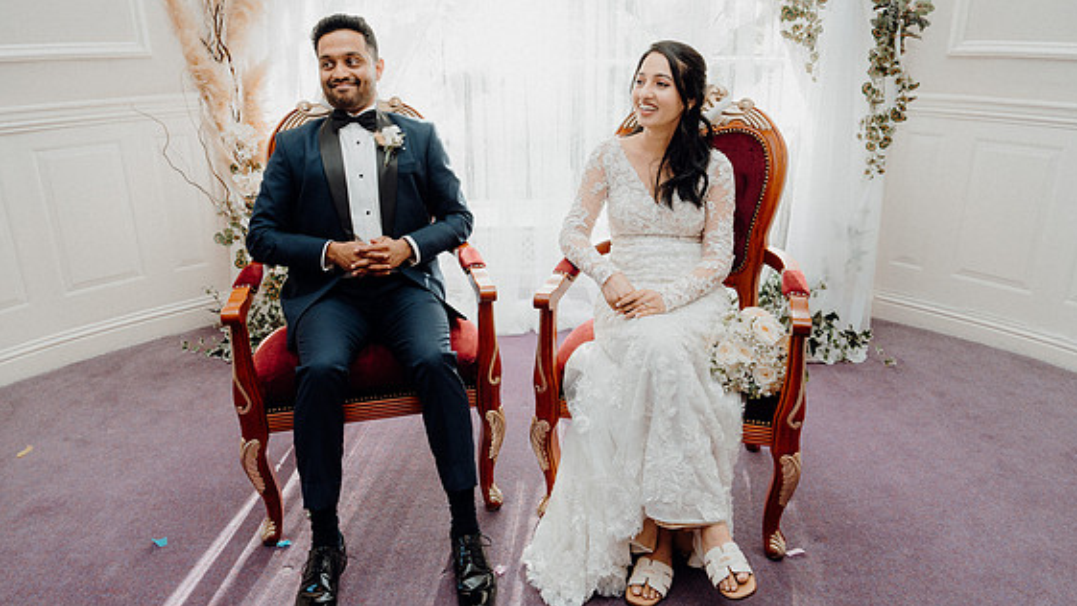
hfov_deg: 71.9
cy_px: 262
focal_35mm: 26
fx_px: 743
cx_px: 539
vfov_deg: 44.3
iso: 200
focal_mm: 24
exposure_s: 1/200
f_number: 3.5
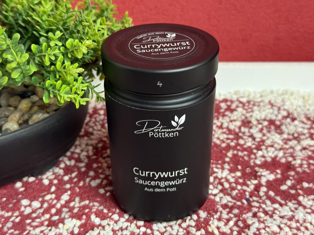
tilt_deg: -31.9
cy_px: 118
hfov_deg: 39.7
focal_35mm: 48
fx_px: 435
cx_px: 157
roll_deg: +1.5
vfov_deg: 30.3
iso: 125
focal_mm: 6.76
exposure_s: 1/50
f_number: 1.78
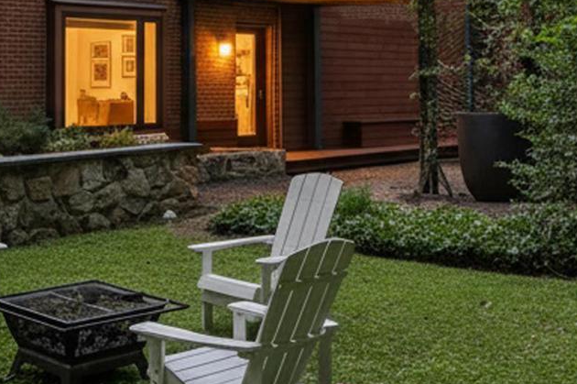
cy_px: 13
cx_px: 209
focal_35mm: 67
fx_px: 1067
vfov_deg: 19.9
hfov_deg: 30.1
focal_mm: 20.5
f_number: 10
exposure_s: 1/500
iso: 640
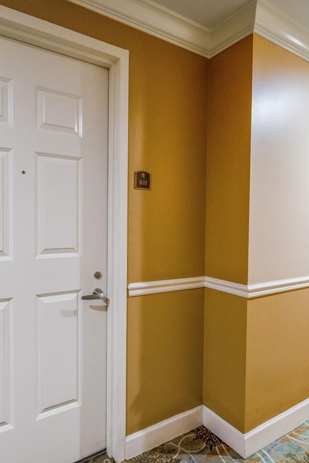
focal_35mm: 22
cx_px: 129
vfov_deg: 78.6
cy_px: 230
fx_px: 283
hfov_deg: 56.9
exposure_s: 1/13
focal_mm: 14
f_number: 6.3
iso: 1000
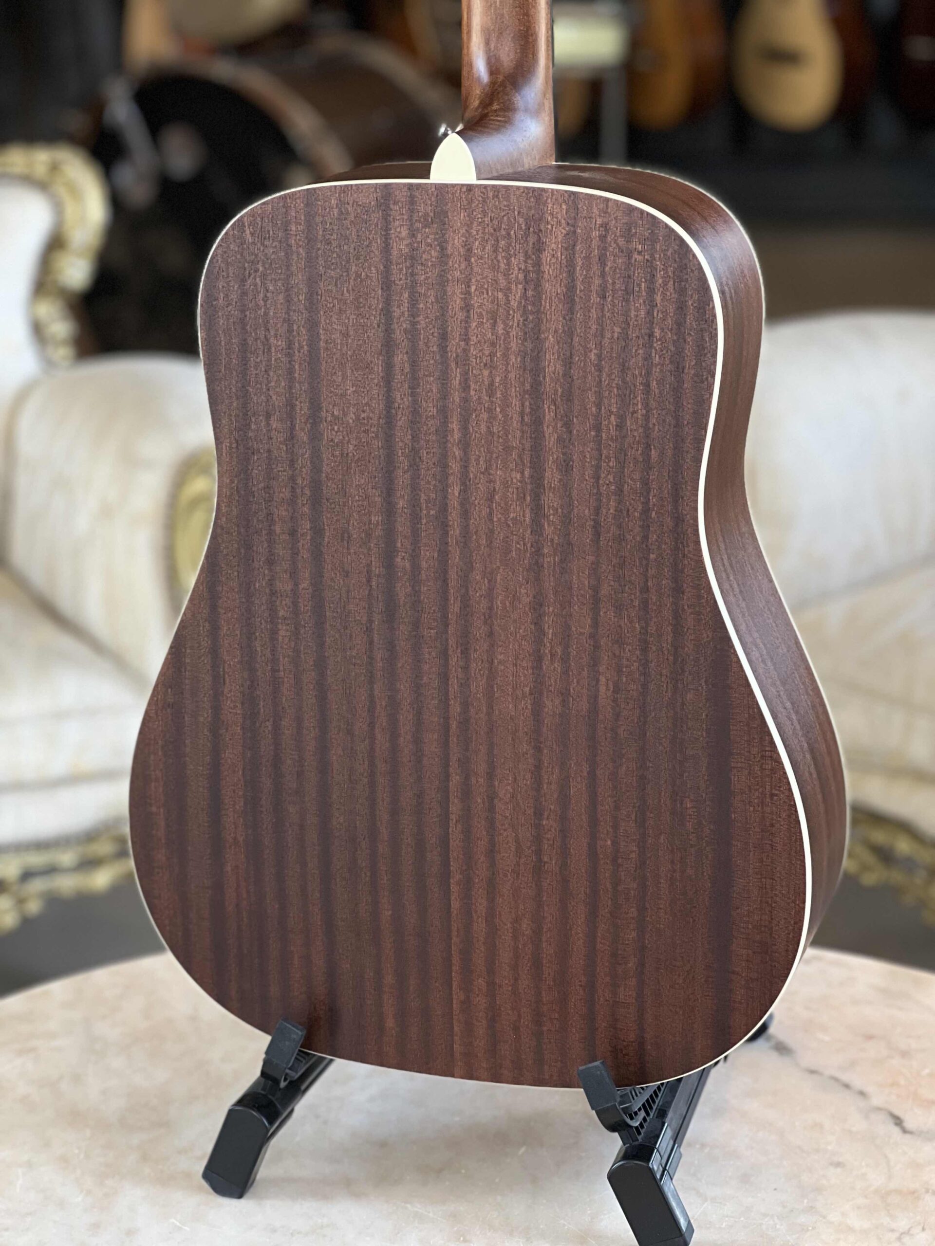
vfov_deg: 25.3
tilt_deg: -18.7
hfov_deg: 19.1
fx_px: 2773
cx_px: 468
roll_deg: +2.9
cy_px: 623
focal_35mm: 77
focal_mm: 9
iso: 200
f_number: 2.8
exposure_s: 1/40
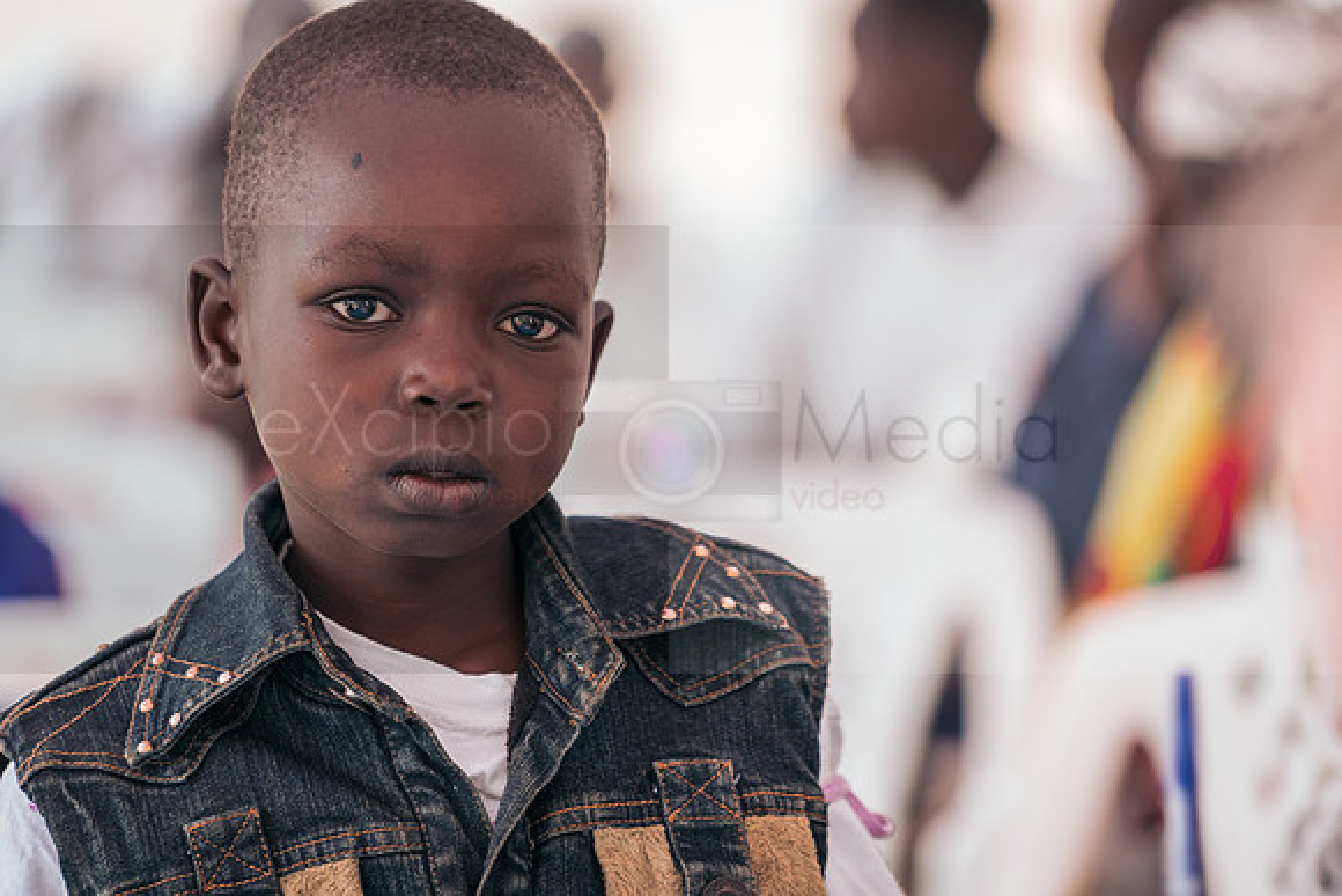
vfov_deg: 6.9
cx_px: 671
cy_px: 448
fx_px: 7457
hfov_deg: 10.3
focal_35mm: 200
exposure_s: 1/200
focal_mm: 200
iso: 800
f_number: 4
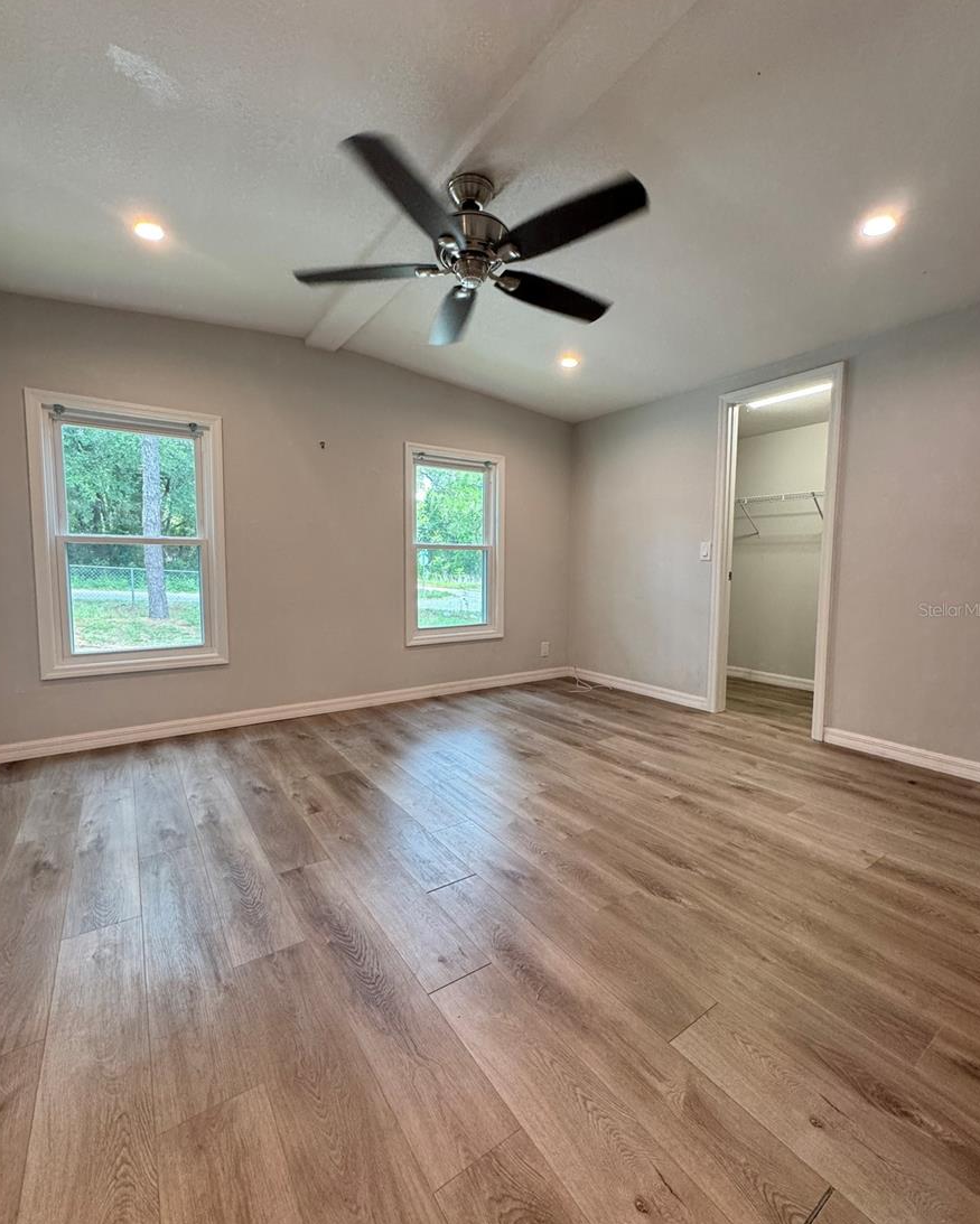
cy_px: 609
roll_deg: +0.0
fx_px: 544
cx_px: 494
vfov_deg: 96.8
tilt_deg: -5.2
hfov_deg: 84.1
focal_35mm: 15
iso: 320
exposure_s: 1/120
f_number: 2.2
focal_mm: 2.22
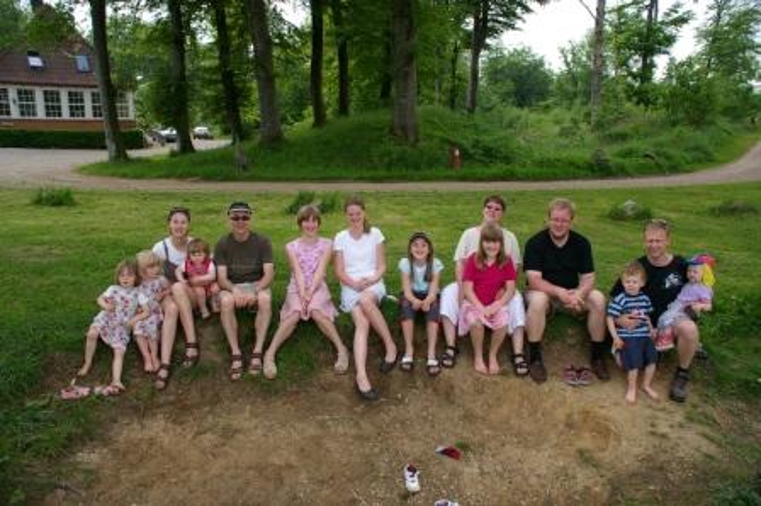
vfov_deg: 47.9
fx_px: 570
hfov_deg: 67.4
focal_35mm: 27
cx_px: 380
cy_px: 253
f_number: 5.6
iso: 200
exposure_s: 1/125
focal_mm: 18
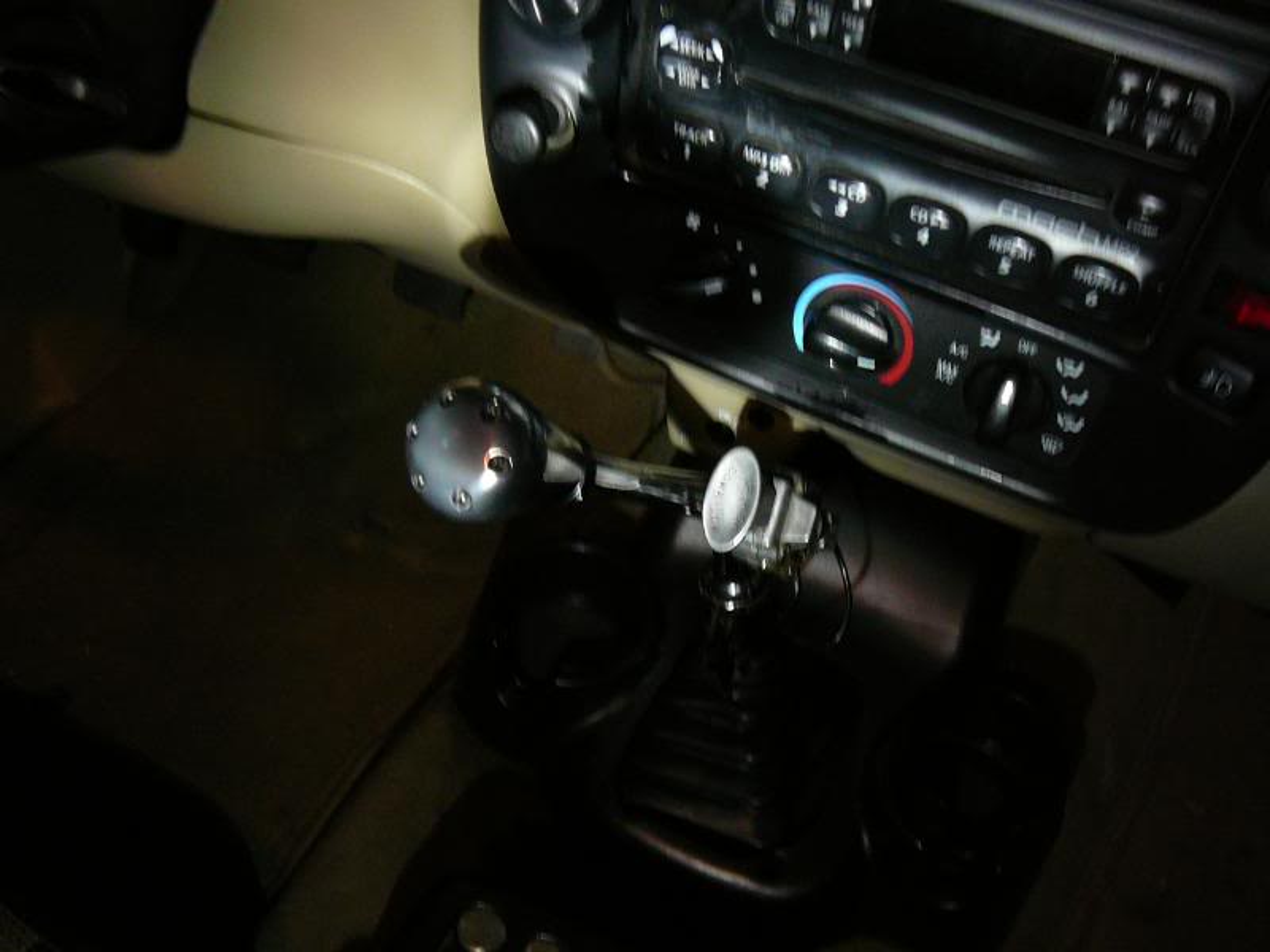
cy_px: 476
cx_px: 635
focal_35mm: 35
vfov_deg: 40.7
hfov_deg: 52.6
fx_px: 1284
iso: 200
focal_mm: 5.2
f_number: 2.8
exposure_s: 1/8
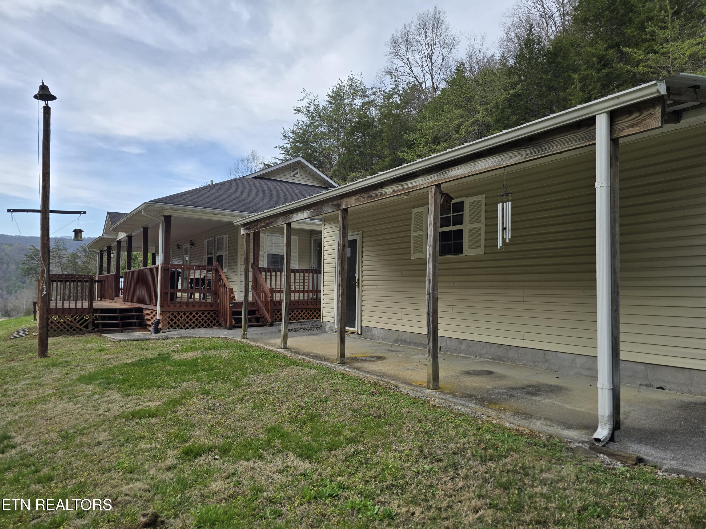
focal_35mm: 23
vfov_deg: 58.9
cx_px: 353
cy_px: 264
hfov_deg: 73.9
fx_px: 469
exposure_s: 1/341
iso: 12
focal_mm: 6.3
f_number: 1.7
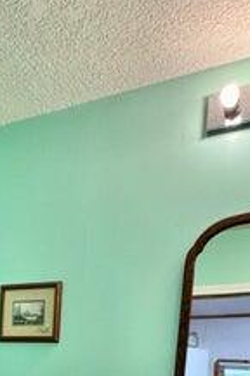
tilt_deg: -5.9
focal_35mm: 43
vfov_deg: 36.6
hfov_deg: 30.1
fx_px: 449
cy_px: 435
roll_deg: -3.6
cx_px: 40
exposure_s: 1/60
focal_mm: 2.22
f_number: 2.2
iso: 200
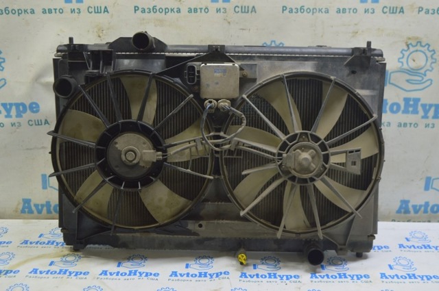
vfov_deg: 32.9
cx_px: 220
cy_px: 146
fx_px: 493
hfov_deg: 48.0
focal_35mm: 40
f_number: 5.6
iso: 400
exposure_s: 1/20
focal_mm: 27
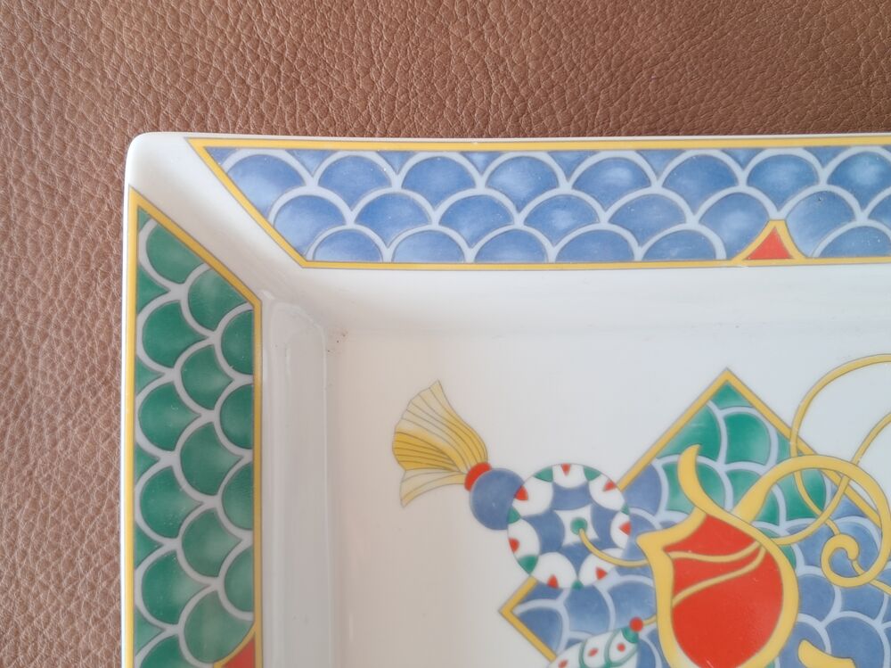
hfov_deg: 65.3
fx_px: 695
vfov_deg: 51.3
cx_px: 446
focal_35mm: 27
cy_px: 334
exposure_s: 1/50
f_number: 1.8
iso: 50
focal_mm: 4
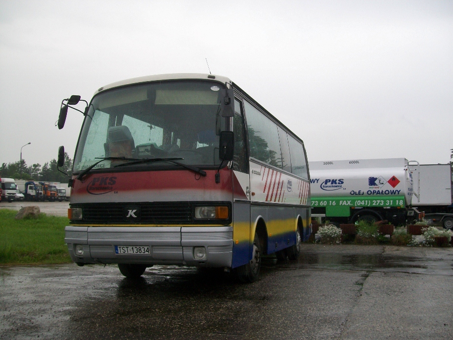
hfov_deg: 51.4
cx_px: 226
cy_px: 170
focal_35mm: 36
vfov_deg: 39.7
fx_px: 471
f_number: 2.7
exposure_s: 1/320
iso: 64
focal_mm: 6
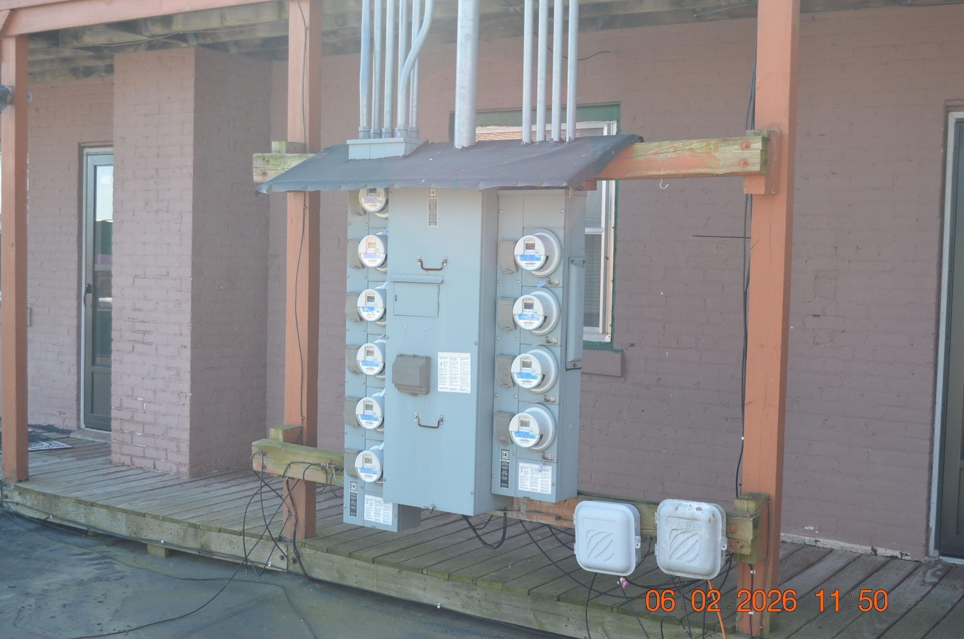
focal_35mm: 46
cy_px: 324
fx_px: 1229
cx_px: 489
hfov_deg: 42.8
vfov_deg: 29.1
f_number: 5
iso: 400
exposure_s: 1/100
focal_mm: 30
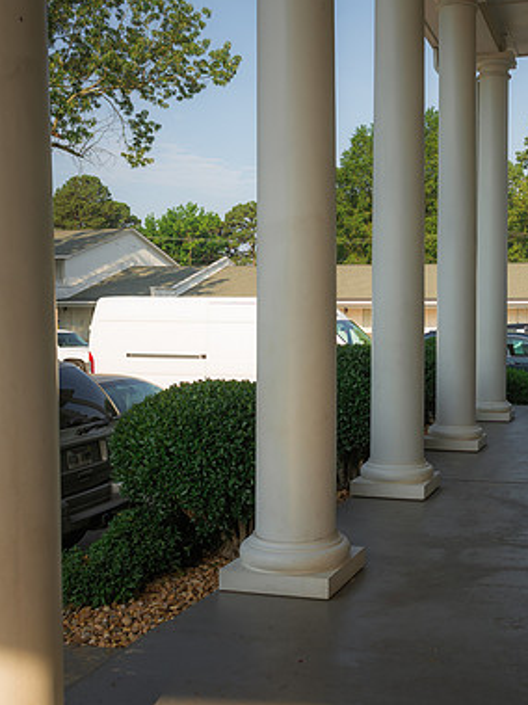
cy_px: 352
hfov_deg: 33.2
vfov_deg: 44.8
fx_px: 855
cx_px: 433
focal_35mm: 42
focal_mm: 28
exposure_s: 1/250
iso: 90
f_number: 8
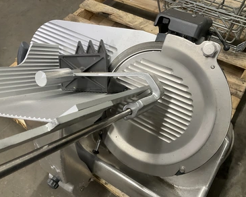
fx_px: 226
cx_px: 122
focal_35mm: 31
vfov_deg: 47.1
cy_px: 99
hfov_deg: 57.2
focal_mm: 3
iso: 125
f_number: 1.8
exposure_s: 1/60
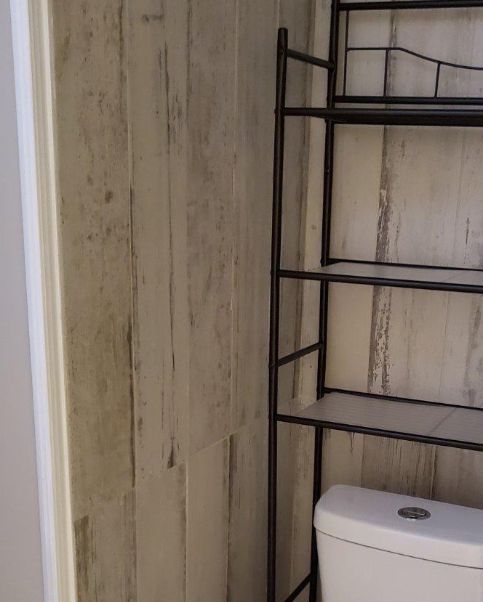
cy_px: 431
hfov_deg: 31.8
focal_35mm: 47
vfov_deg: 38.8
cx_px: 327
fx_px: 839
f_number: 1.5
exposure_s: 1/13
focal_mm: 4.3
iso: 500
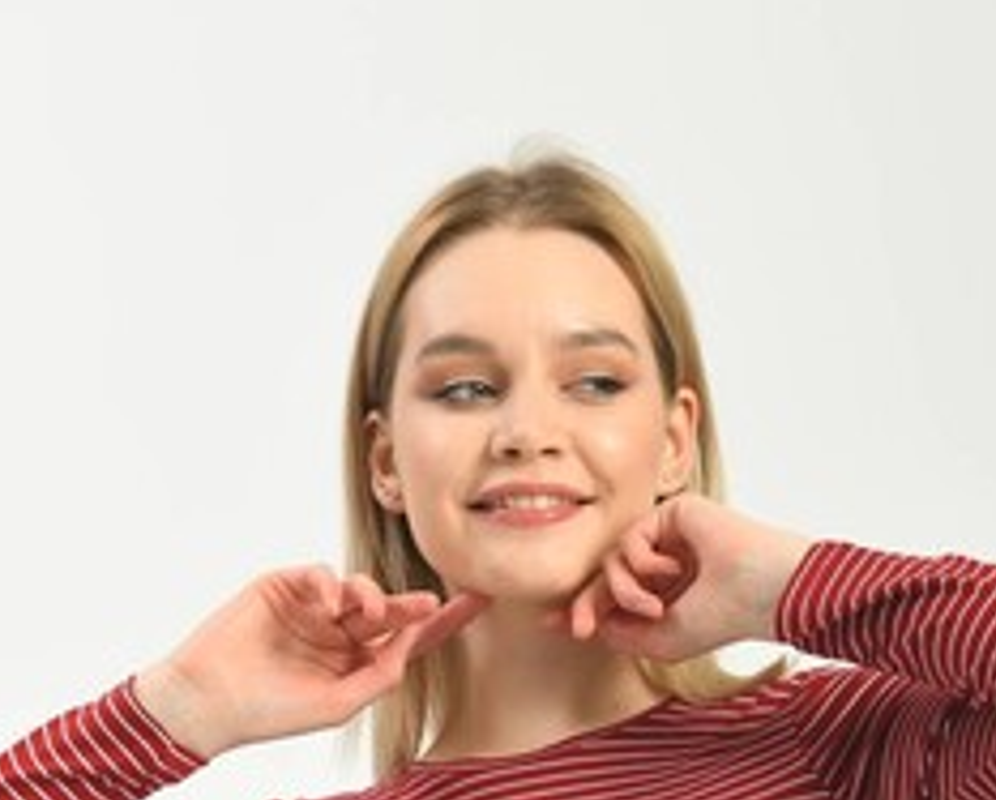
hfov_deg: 6.4
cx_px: 530
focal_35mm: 304
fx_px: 8973
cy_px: 1010
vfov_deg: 5.1
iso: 100
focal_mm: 140
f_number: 6.3
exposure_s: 1/160
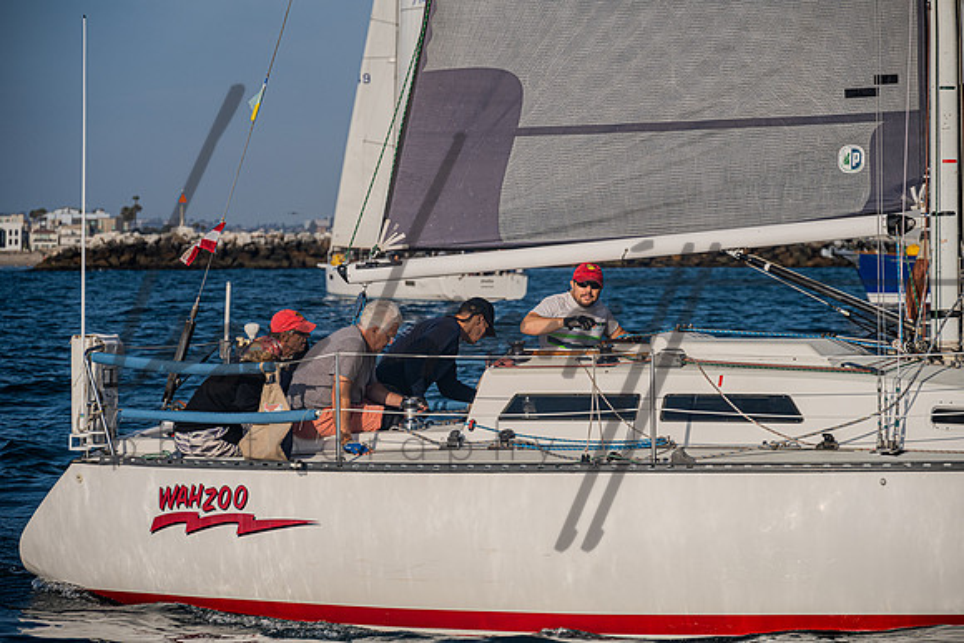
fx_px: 3635
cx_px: 482
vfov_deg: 10.1
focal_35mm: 136
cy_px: 322
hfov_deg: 15.1
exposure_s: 1/1600
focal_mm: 135
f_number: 6.3
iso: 400
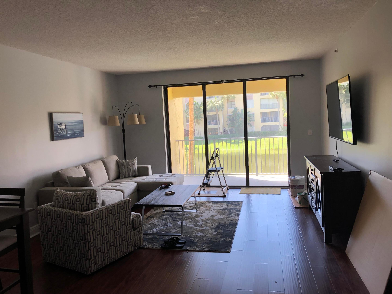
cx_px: 196
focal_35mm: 28
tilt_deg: -4.1
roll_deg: +2.9
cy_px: 147
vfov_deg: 49.7
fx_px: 317
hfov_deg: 63.4
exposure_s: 1/120
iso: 64
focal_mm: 3.99
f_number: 1.8
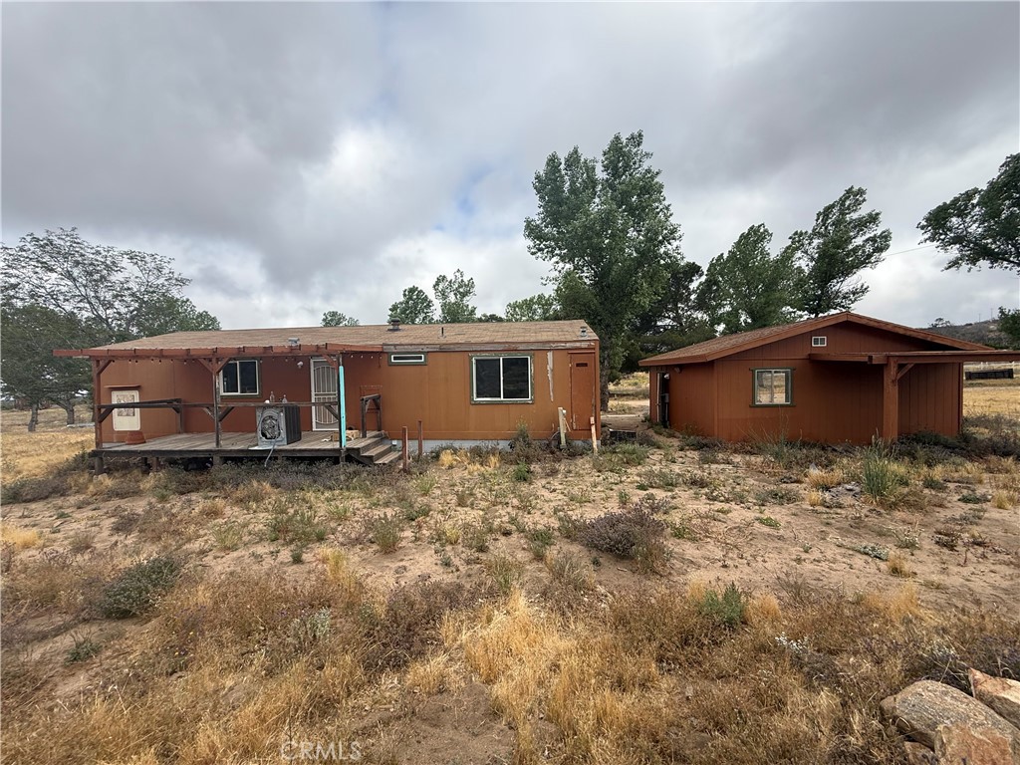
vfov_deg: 85.7
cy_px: 382
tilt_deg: +1.0
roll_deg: +1.0
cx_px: 510
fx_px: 413
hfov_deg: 102.1
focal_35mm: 14
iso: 50
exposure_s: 1/820
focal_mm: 2.22
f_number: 2.2
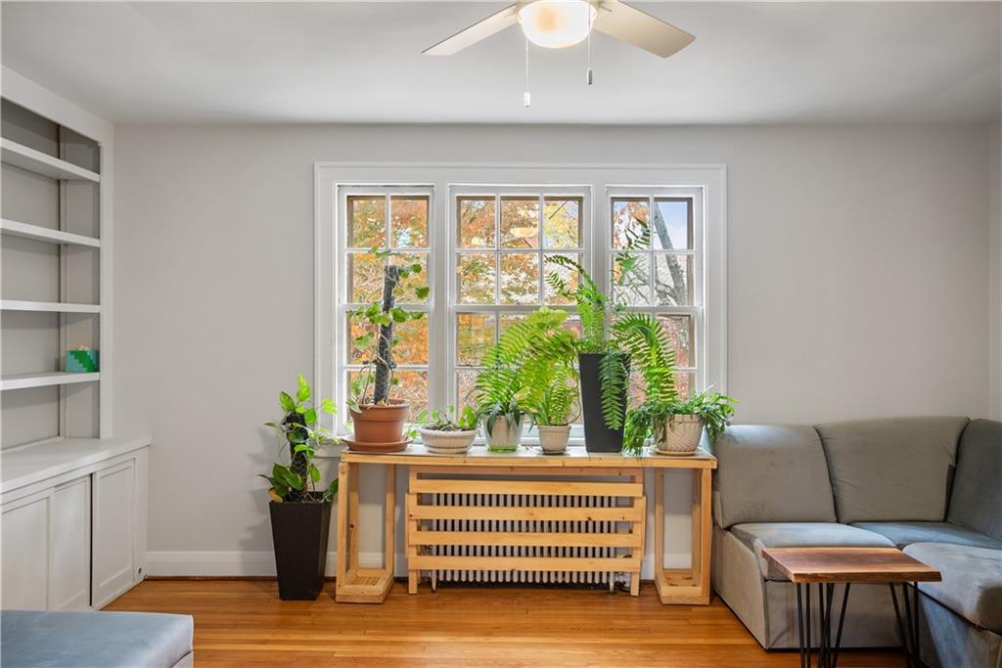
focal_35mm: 29
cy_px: 334
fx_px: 807
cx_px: 501
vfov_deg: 45.0
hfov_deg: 63.7
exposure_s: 1/2
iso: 400
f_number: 8
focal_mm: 29
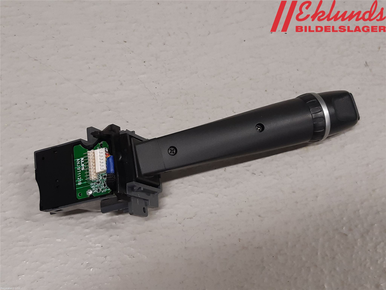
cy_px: 145
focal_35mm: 26
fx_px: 290
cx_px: 193
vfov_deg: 53.1
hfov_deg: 67.3
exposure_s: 1/50
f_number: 1.7
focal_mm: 3.93
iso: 100
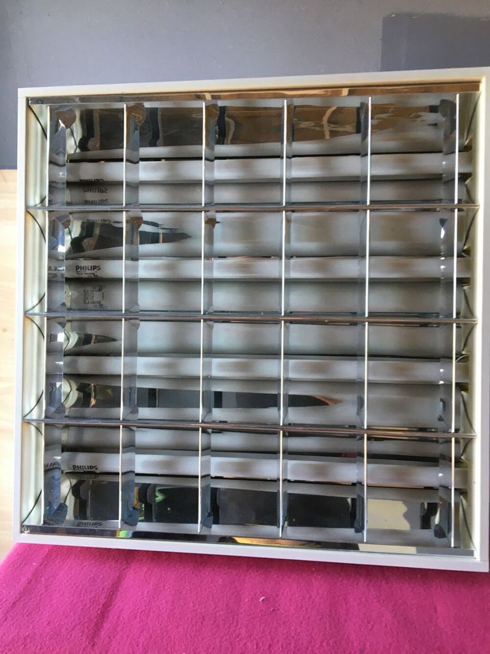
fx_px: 547
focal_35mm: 29
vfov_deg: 61.7
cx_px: 245
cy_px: 327
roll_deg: +2.0
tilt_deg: -20.8
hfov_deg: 48.2
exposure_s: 1/33
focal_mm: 4.15
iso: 64
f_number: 2.2
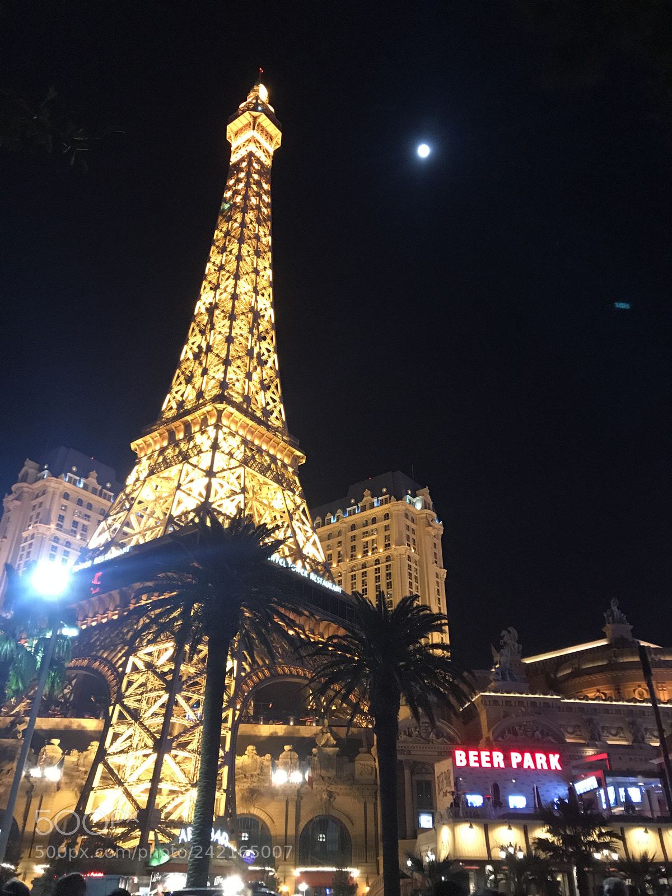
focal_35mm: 28
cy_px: 448
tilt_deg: +32.1
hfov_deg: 49.7
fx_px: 725
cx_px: 336
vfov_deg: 63.4
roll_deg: -1.4
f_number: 1.8
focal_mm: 3.99
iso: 100
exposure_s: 1/11
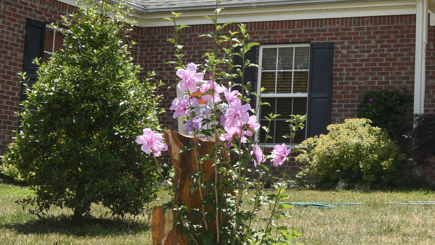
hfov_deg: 28.2
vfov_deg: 16.3
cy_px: 69
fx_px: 854
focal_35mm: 74
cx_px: 321
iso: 125
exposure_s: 1/80
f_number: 10
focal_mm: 24
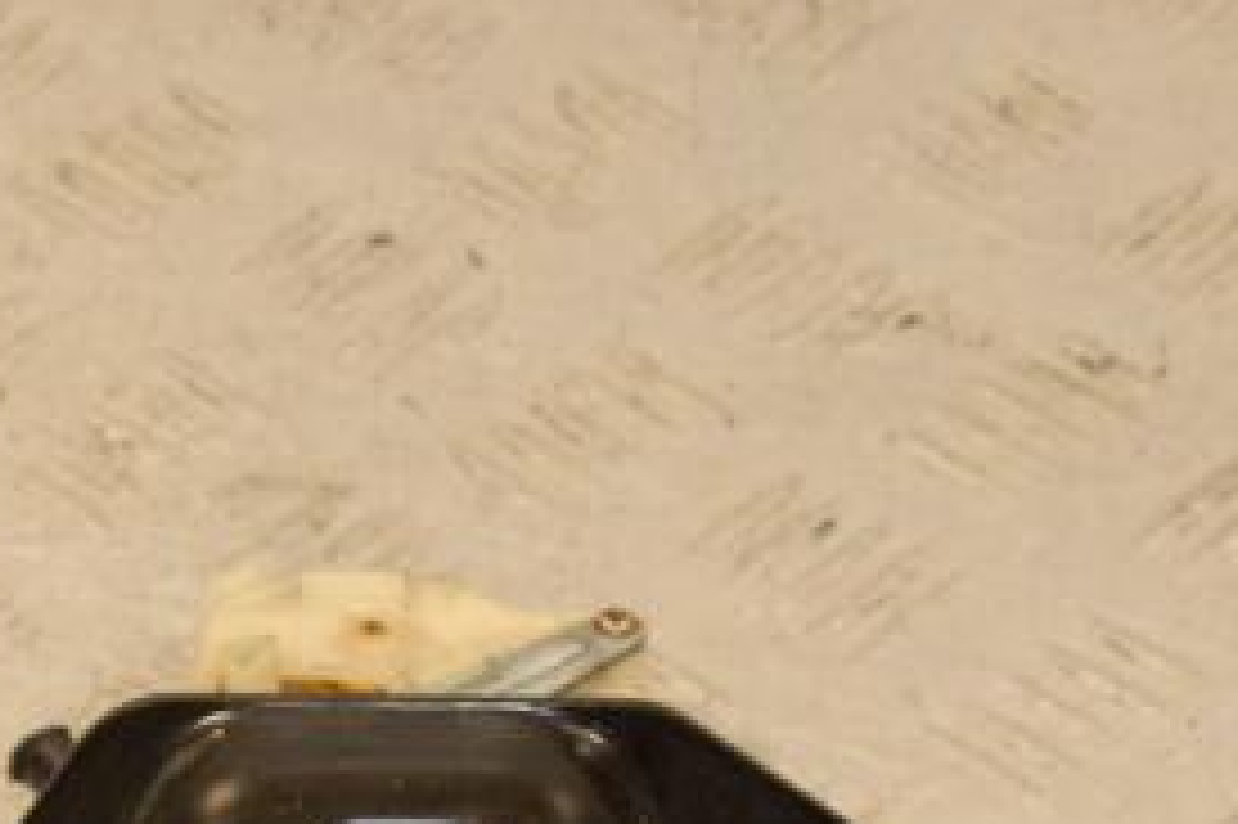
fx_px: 6530
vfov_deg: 7.2
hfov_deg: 10.8
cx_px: 356
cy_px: 707
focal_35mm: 190
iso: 800
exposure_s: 1/200
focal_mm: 58
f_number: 8
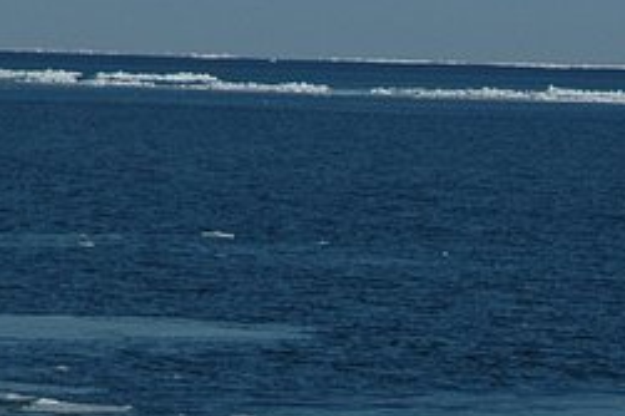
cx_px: 613
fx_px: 7443
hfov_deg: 4.8
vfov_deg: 3.2
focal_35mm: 429
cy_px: 480
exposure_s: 1/3200
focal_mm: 70
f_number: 6.3
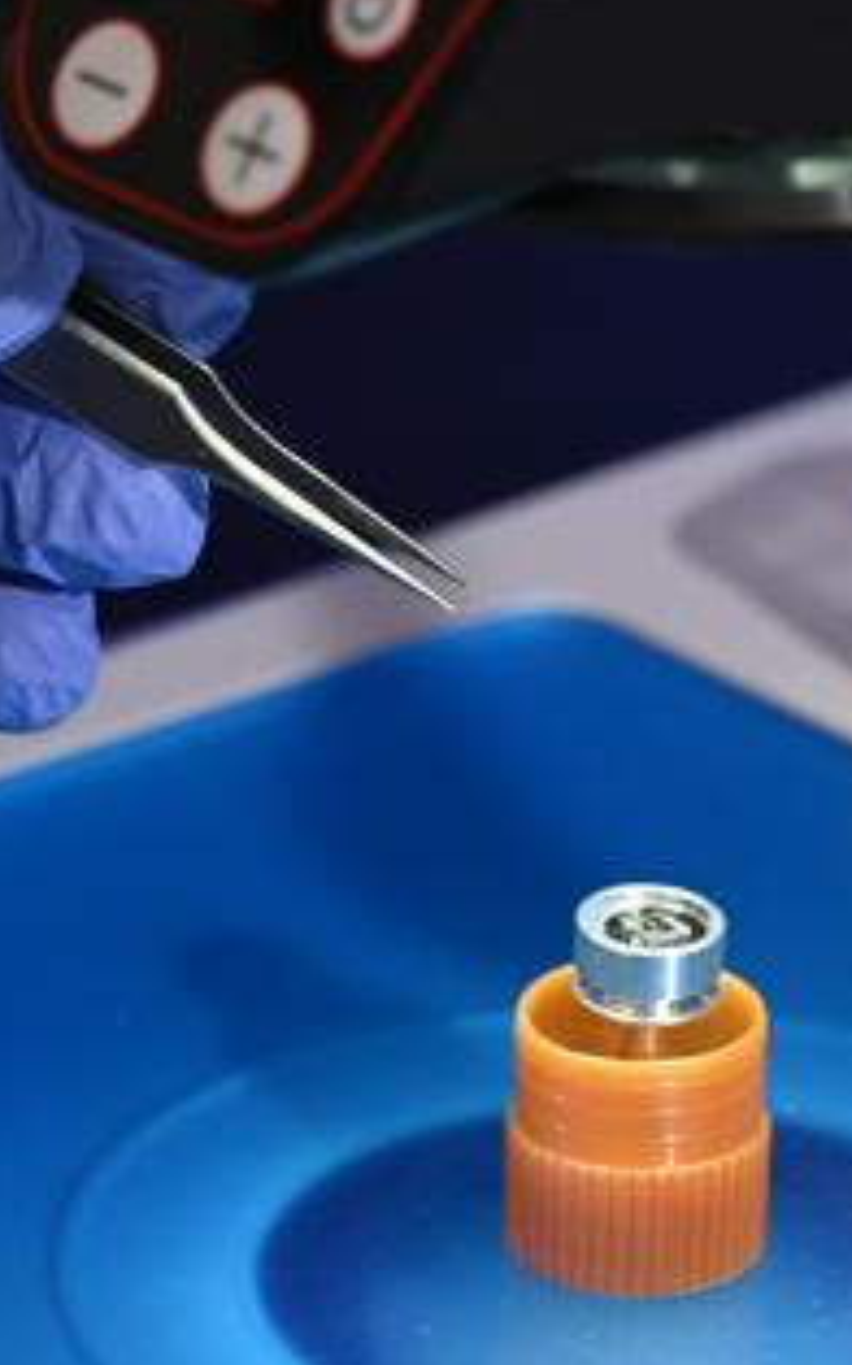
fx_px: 10152
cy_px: 580
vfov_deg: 7.7
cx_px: 248
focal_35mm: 273
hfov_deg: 4.8
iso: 200
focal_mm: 120
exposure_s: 1/40
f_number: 6.3
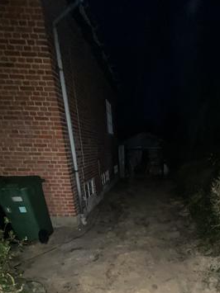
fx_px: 187
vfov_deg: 67.9
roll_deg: -1.8
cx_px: 158
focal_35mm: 22
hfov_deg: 58.7
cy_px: 241
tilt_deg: -25.7
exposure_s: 1/16
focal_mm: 1.57
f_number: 1.8
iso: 1000
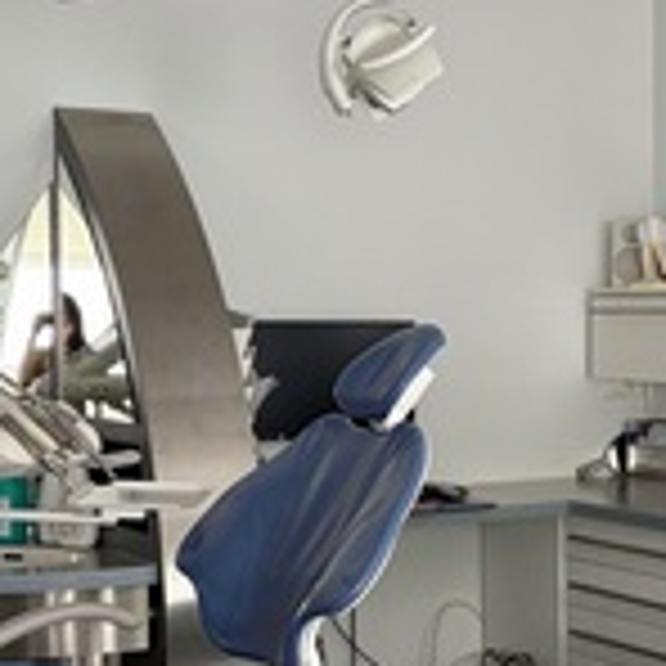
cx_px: 500
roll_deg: +0.2
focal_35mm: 80
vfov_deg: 21.6
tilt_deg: -4.4
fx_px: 1741
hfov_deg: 21.5
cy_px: 434
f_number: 1.6
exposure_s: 1/100
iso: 80
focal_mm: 5.96
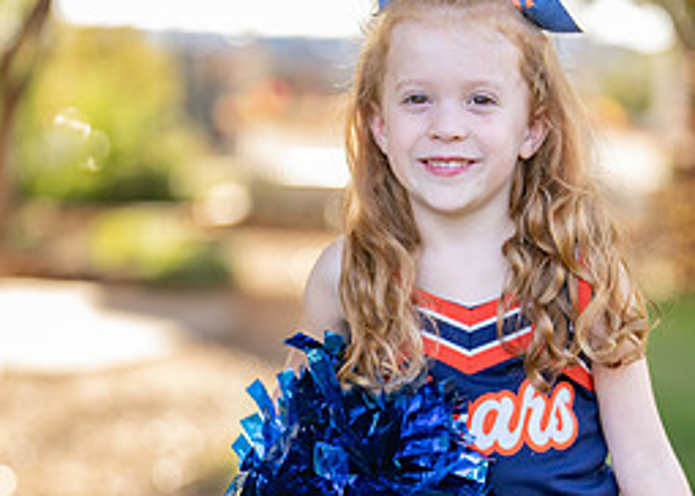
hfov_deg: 16.4
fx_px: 2407
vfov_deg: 11.7
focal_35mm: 122
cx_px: 442
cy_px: 379
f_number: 1.2
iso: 100
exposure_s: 1/640
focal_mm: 50
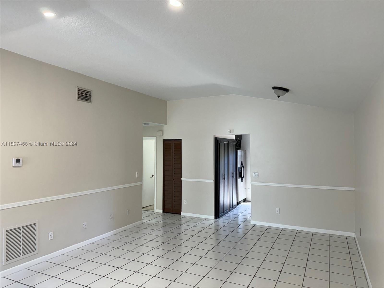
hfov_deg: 71.6
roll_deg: +0.0
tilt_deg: +1.2
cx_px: 192
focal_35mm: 24
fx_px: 266
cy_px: 144
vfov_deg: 56.8
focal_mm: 6.86
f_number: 1.78
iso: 125
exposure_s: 1/120
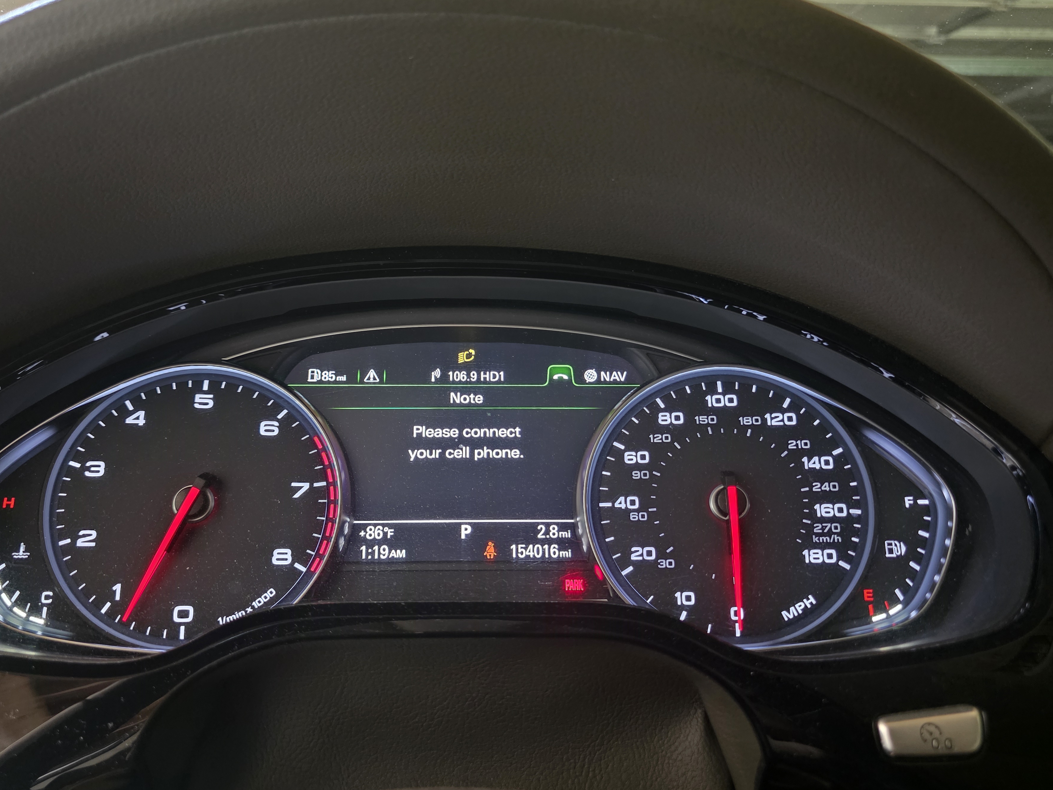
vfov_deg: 53.0
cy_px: 372
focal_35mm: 26
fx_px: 791
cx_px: 492
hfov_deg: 67.2
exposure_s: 1/41.6
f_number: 1.7
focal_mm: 6.3
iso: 640
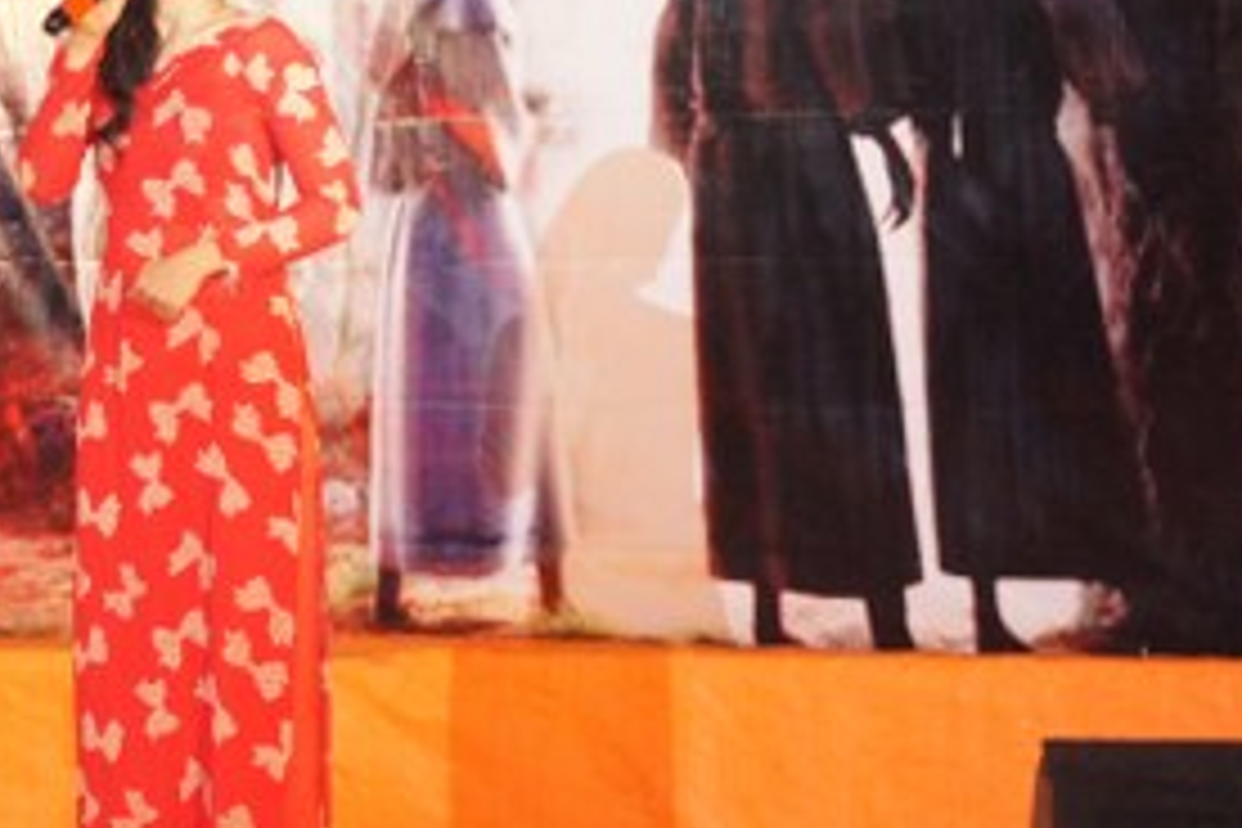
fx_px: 7727
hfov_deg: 9.1
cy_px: 176
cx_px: 94
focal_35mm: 224
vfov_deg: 6.1
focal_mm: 75
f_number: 4
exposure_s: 1/60
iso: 1600
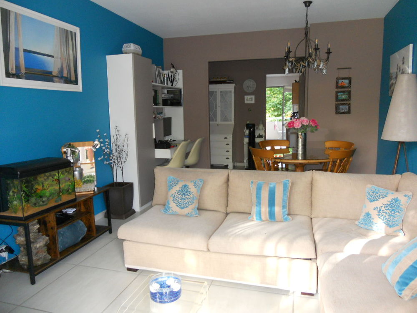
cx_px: 208
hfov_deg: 65.3
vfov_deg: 51.4
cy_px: 156
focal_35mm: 27
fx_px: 325
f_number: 3.2
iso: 250
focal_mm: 4.9
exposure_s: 1/25
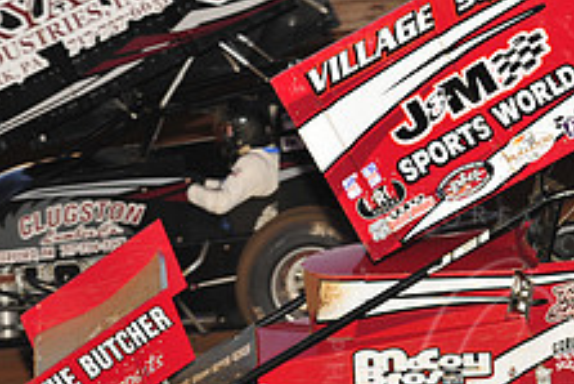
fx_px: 4643
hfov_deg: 7.1
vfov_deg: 4.7
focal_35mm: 291
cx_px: 479
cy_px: 124
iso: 800
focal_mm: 112
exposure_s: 1/320
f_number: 6.3
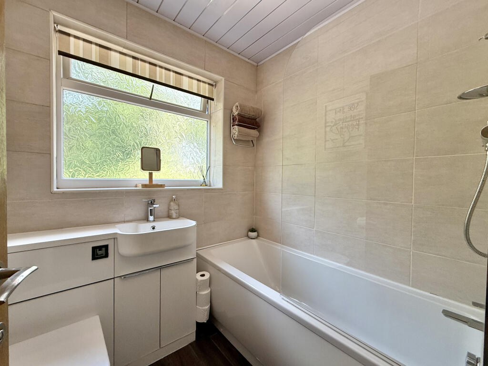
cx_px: 244
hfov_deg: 102.1
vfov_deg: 85.7
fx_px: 197
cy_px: 183
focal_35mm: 14
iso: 100
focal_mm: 2.22
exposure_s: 1/99
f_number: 2.2
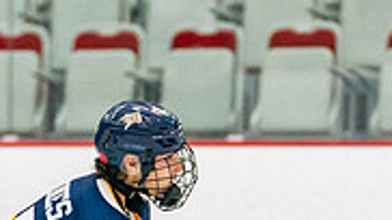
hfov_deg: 3.1
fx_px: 7238
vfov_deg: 1.7
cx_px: 158
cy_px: 465
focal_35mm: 697
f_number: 2.8
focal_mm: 151
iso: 3200
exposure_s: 1/1250
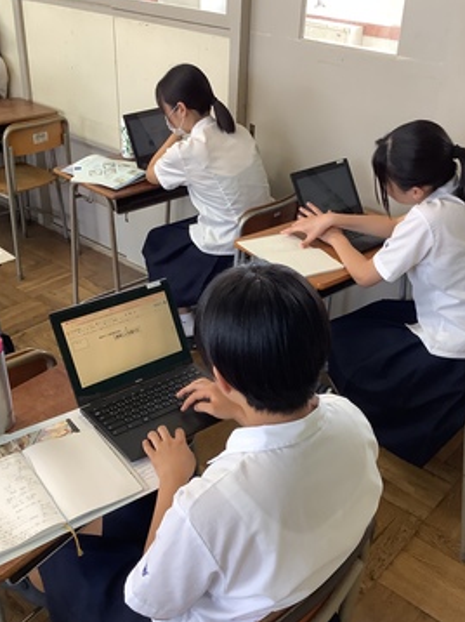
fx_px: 663
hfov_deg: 38.6
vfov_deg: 50.2
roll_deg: -2.2
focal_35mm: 37
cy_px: 324
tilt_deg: -31.5
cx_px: 248
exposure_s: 1/60
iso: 160
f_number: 2.4
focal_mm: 3.3
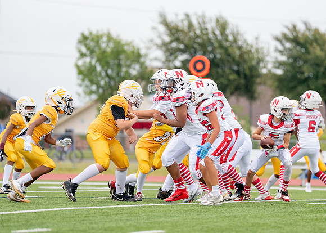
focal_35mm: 302
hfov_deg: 6.7
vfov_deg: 4.8
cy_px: 103
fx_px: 2799
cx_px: 180
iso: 400
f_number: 2.8
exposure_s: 1/2000
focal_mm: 200
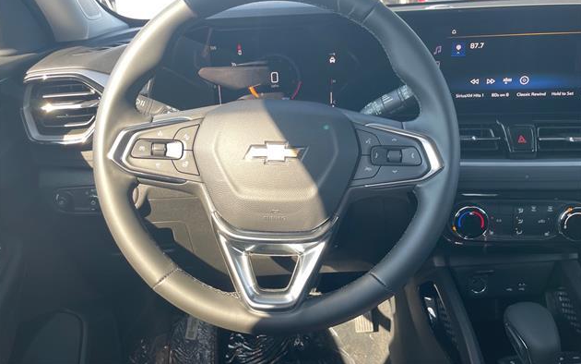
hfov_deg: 66.5
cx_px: 289
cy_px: 144
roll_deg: +3.5
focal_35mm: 28
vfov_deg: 44.3
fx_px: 443
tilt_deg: -20.4
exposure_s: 1/121
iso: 125
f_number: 1.6
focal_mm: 4.2
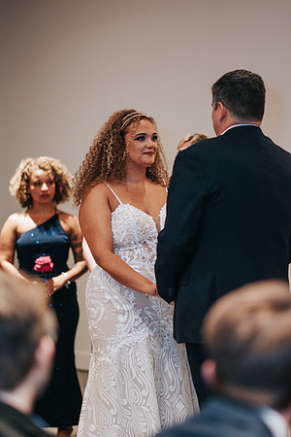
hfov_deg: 10.8
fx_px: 1546
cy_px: 218
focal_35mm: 128
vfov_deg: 16.1
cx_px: 146
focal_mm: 85
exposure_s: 1/160
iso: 800
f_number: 1.8
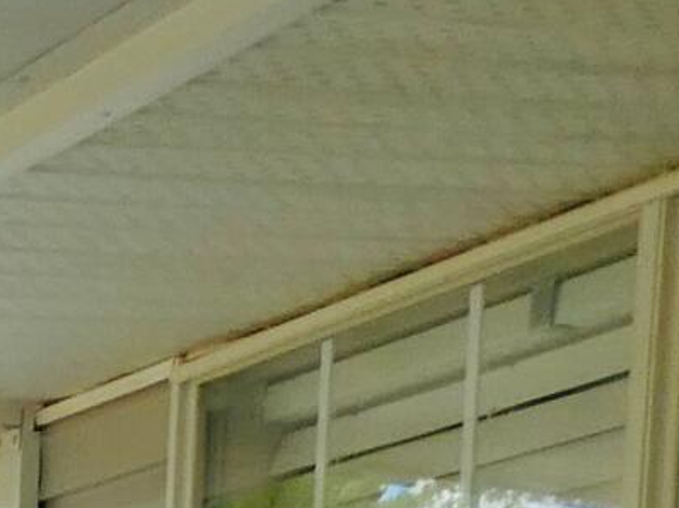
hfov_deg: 9.7
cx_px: -940
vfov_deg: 7.1
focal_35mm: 181
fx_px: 3548
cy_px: 1628
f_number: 3.3
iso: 80
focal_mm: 4.3
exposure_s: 1/100
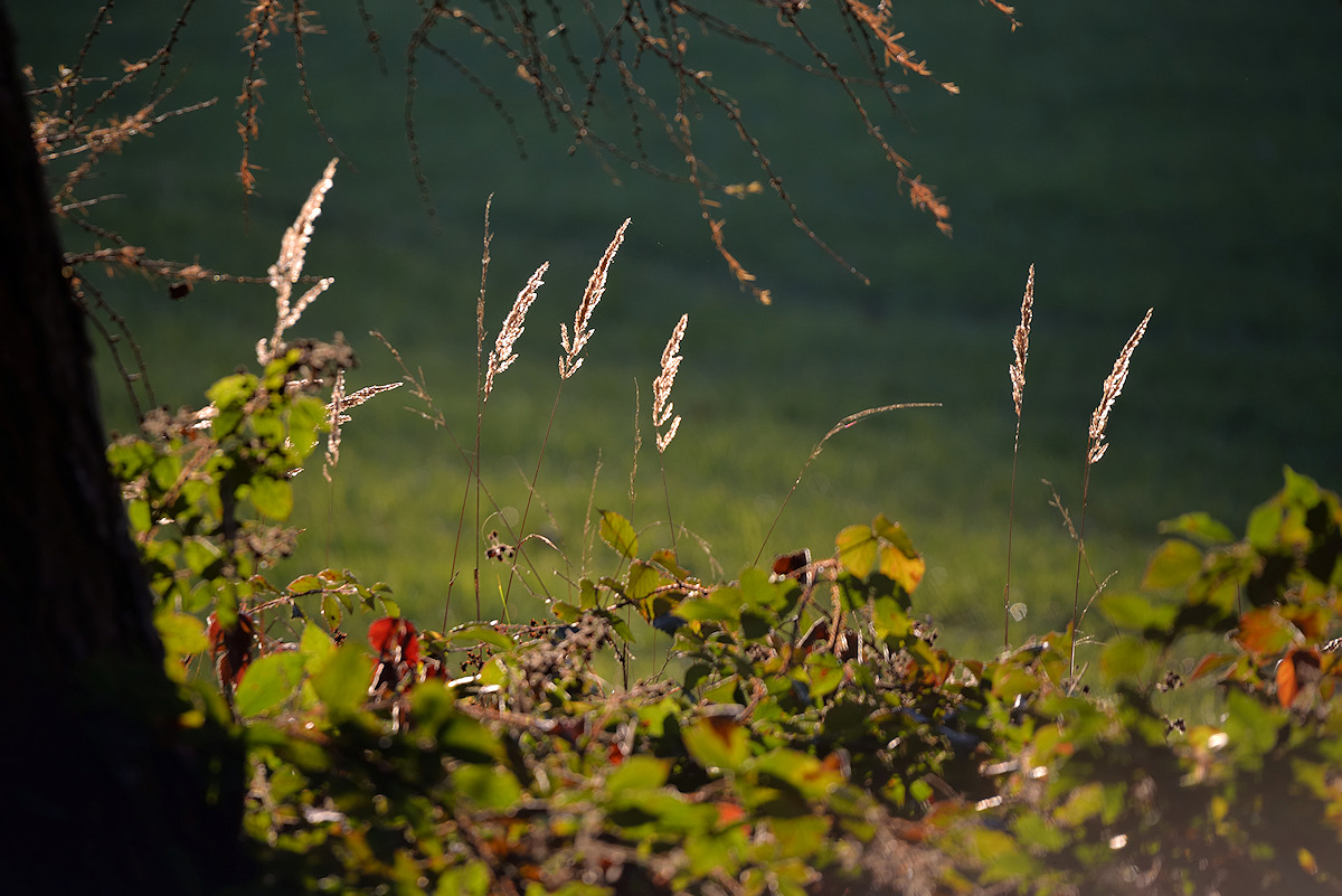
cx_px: 671
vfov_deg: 2.8
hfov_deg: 4.1
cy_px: 448
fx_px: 18645
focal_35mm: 500
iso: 800
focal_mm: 500
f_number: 8
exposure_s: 1/320
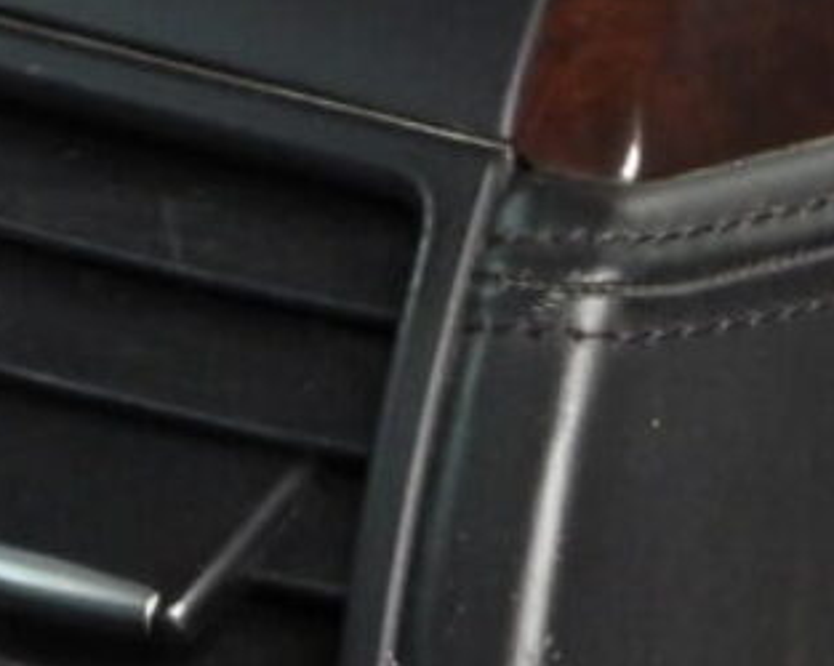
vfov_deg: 3.2
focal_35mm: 485
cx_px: -184
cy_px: 994
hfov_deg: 4.0
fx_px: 11964
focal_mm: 17.5
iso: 400
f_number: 3.5
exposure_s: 1/50
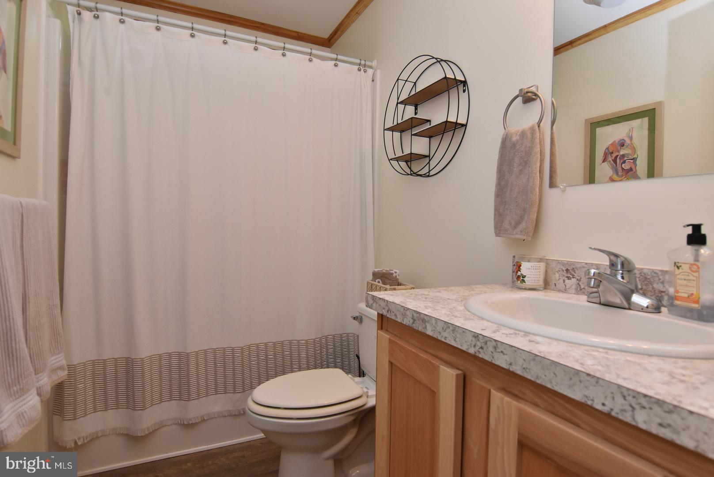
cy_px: 238
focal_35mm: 18
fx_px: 357
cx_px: 357
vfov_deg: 67.5
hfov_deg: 90.0
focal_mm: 12
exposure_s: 1/60
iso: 800
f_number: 6.3
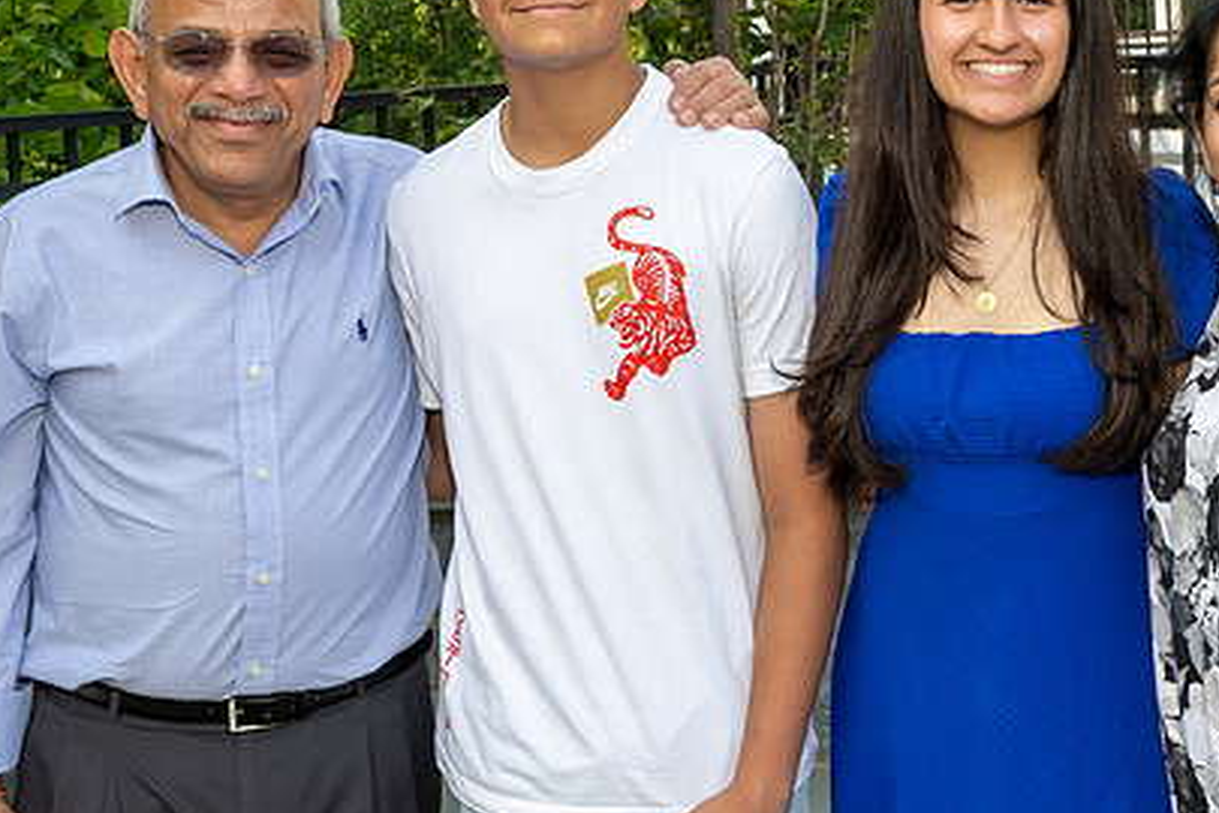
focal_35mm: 72
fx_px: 2438
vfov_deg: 18.8
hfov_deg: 27.9
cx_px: 803
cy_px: 231
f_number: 8
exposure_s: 1/250
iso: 640
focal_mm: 30
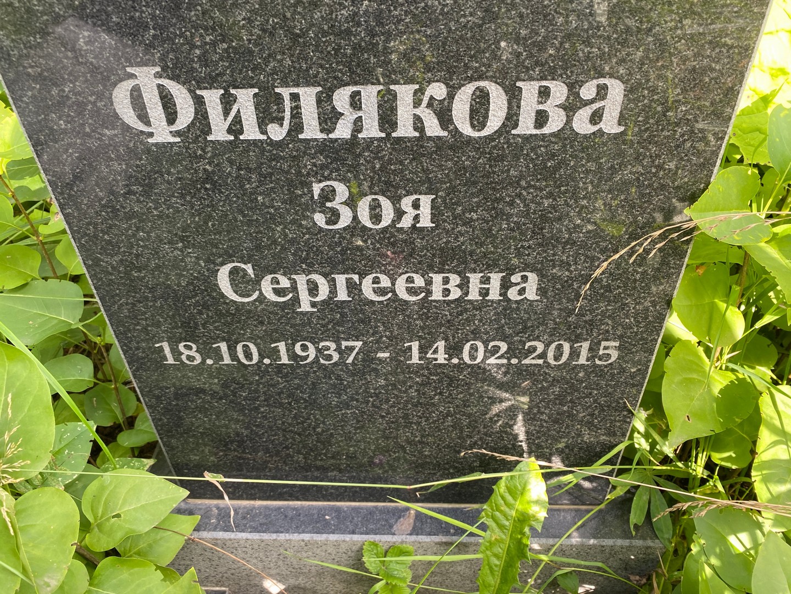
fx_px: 594
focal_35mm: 26
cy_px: 297
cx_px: 396
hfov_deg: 67.3
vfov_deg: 53.1
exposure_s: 1/122
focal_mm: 4.25
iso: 50
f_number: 1.8
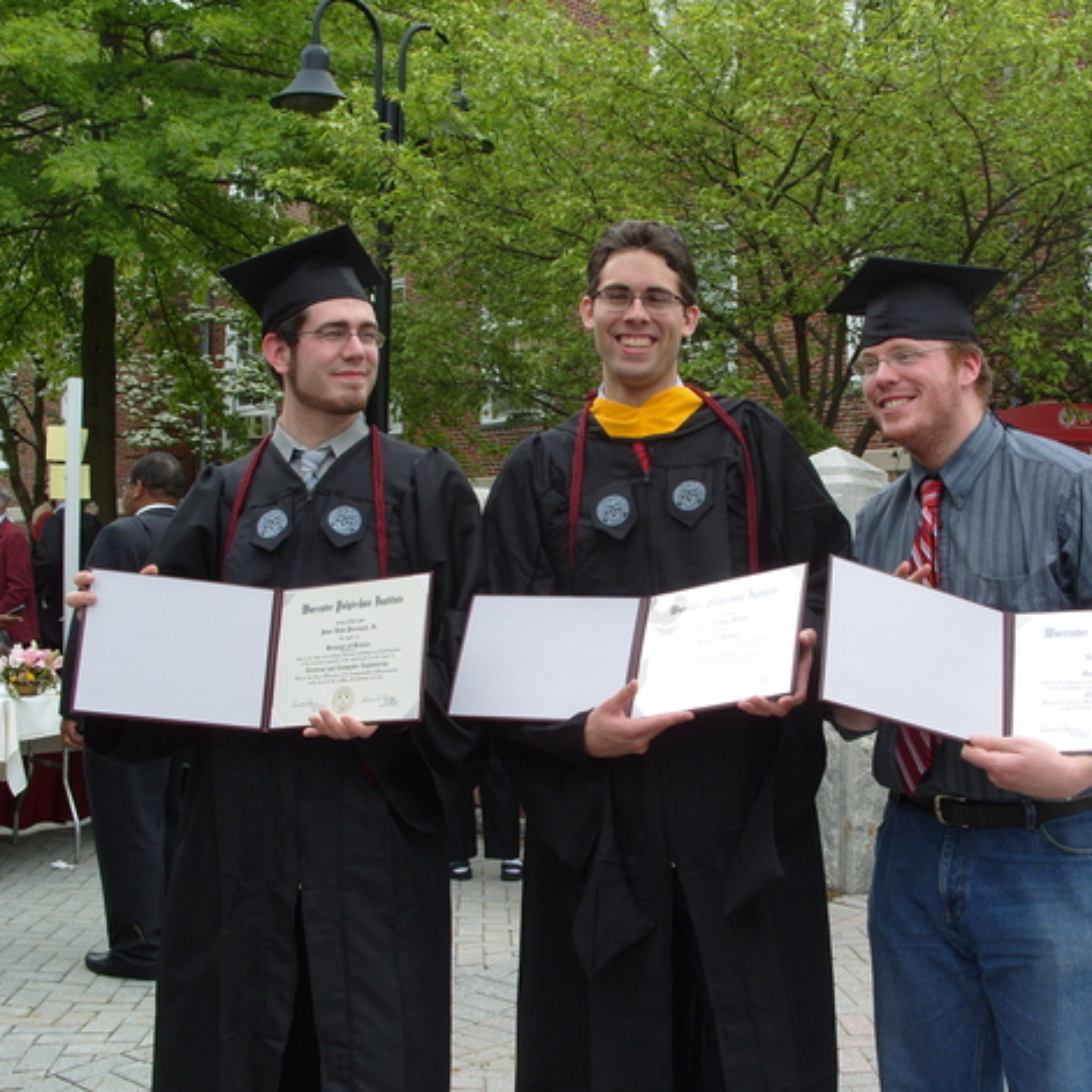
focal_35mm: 42
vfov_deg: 40.0
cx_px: 645
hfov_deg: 39.9
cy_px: 554
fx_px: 1499
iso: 80
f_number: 4.8
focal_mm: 7.8
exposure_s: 1/180
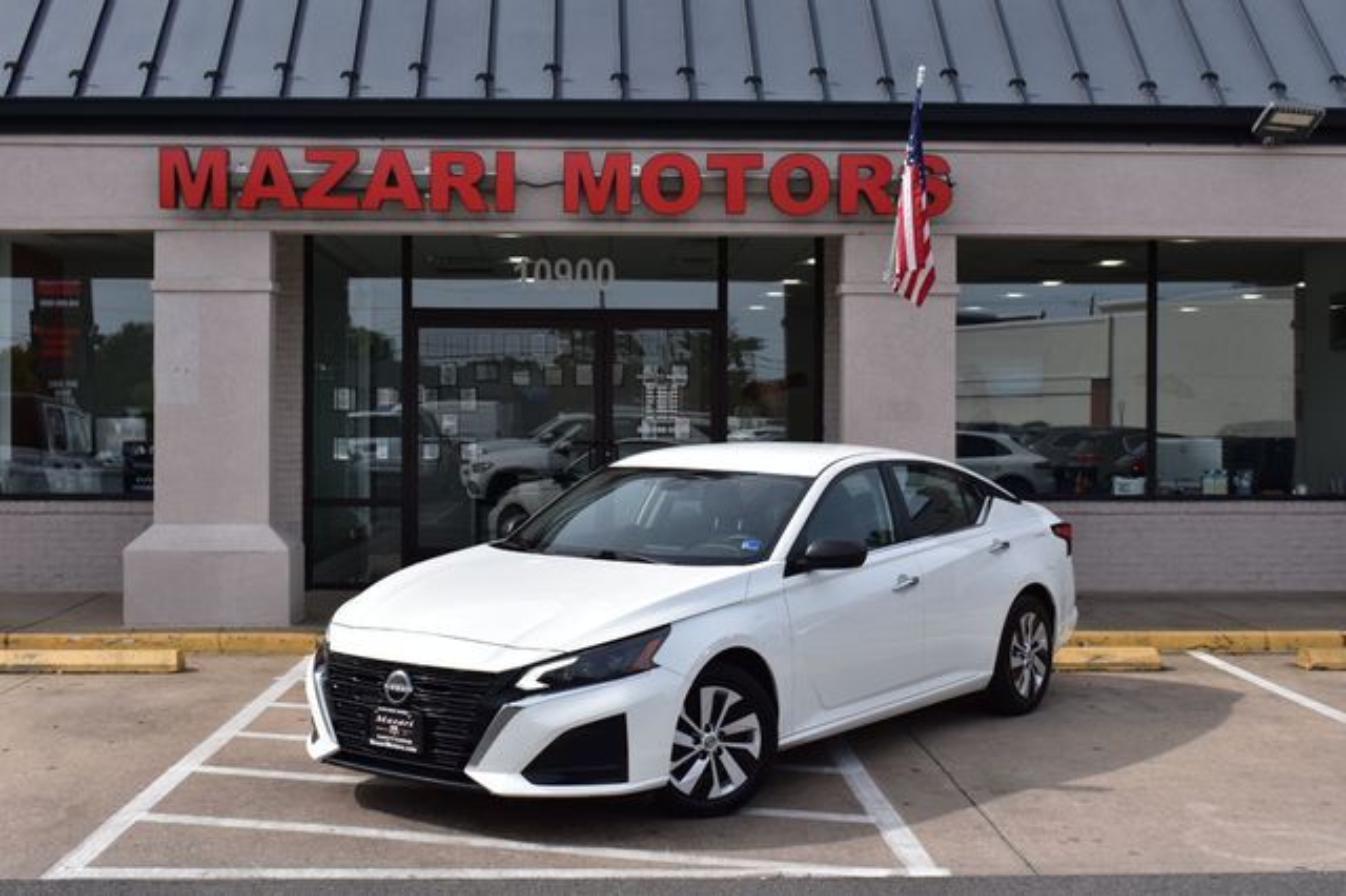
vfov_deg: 28.0
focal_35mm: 48
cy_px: 448
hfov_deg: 41.1
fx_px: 1794
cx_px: 673
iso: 320
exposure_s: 1/500
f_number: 11
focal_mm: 32
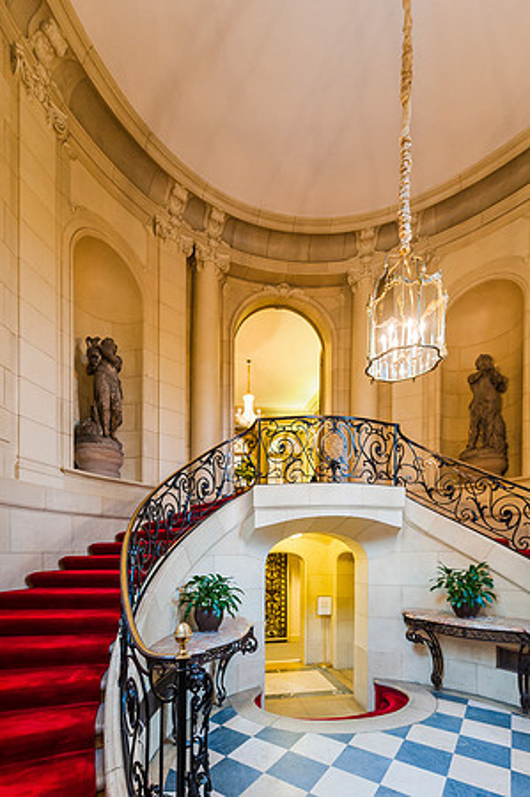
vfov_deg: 104.3
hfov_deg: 81.1
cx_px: 265
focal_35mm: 14
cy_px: 398
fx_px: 310
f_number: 3.2
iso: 800
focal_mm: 14
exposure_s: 1/40
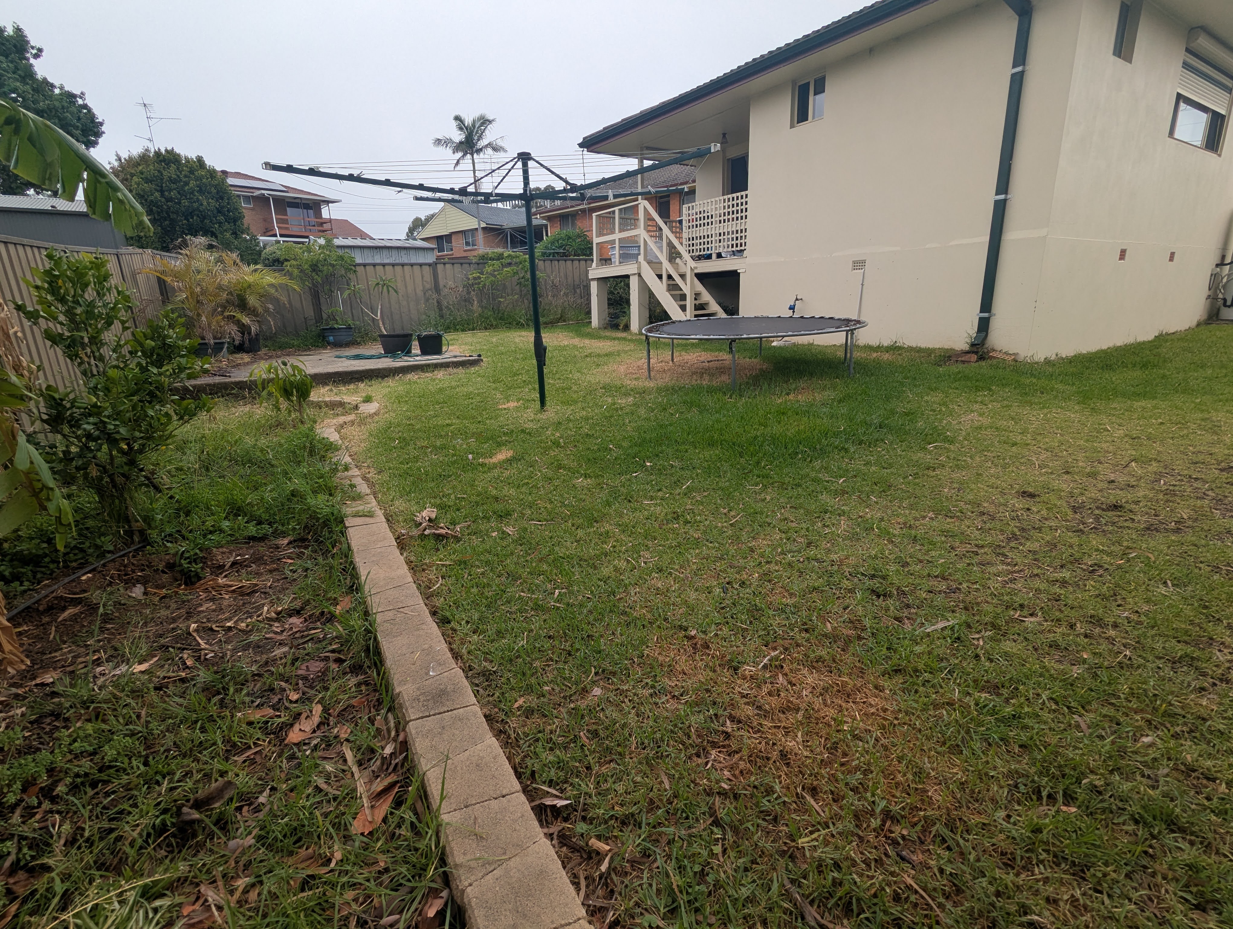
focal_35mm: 16
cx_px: 616
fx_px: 571
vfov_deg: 78.2
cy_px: 464
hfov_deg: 94.4
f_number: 2.2
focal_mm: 2.35
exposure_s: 1/771
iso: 50
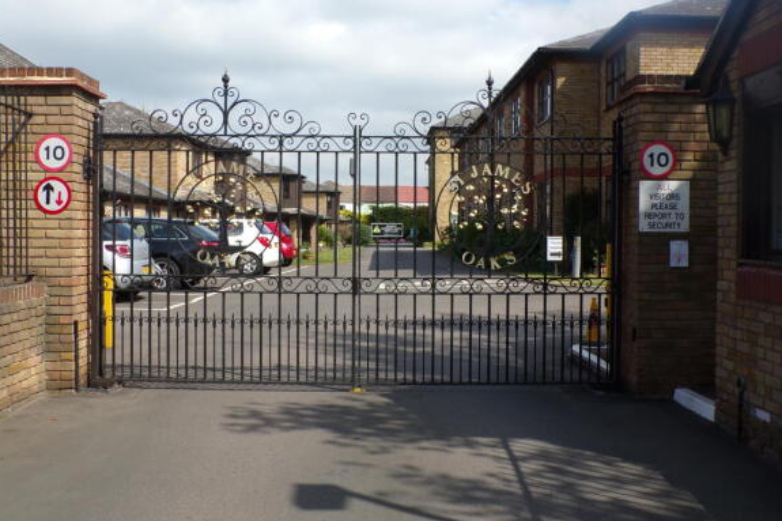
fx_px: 847
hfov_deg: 49.6
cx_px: 390
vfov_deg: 34.2
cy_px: 243
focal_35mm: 39
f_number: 4.7
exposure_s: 1/480
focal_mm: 6.6
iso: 80
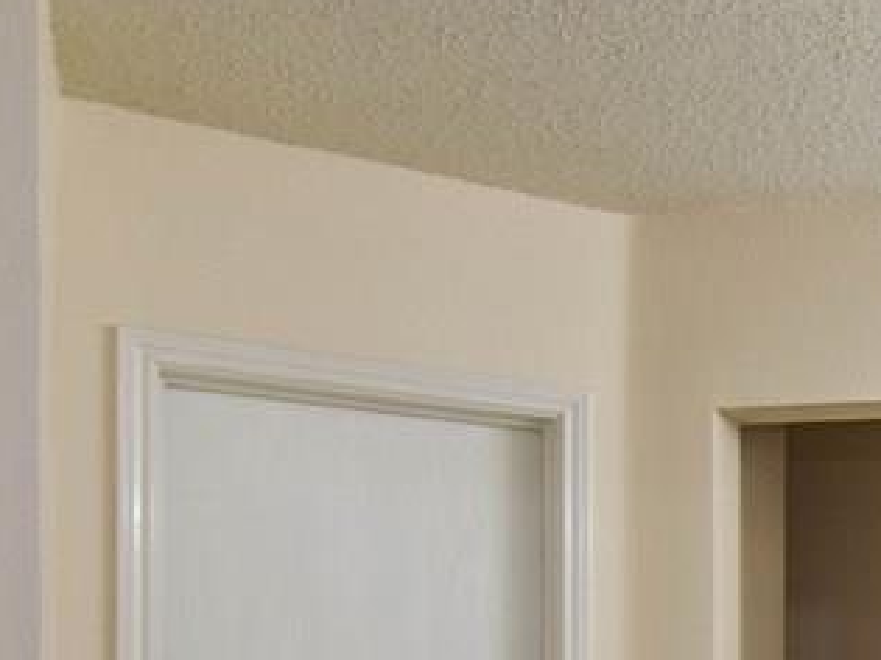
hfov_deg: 28.9
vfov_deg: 23.9
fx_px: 1391
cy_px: 824
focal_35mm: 55
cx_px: 1136
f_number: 6.3
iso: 250
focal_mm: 11
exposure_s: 1/15
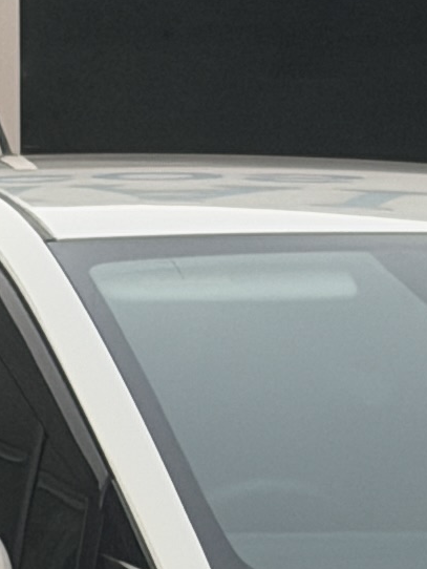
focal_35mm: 357
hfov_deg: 4.2
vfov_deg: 5.5
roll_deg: -0.5
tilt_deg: -1.2
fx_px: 5867
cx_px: 474
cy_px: 741
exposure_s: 1/60
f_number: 1.78
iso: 125
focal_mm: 6.76
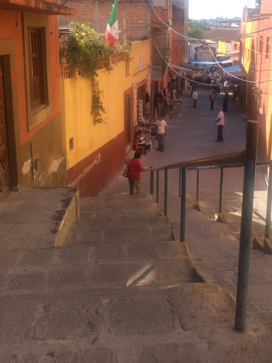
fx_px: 409
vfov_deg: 47.2
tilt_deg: -13.5
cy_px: 125
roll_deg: -0.3
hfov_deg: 36.6
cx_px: 167
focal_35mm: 39
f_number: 2.2
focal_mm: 4.15
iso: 32
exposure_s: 1/873
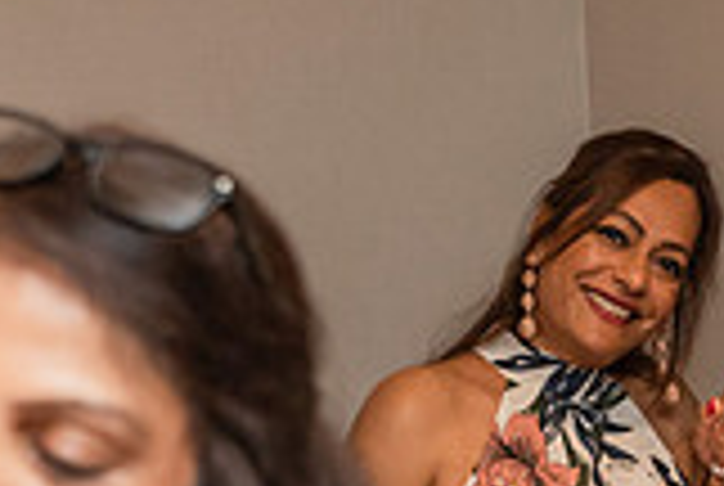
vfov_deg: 7.4
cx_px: 644
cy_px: 567
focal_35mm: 185
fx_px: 3727
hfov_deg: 11.0
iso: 2000
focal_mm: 42
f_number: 3.5
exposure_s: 1/160
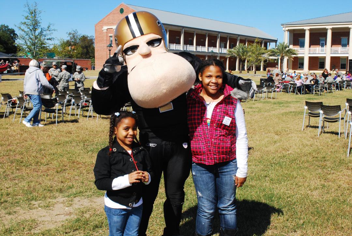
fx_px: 411
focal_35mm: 42
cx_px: 176
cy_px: 118
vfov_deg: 32.0
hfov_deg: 46.3
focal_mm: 28
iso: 400
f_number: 18
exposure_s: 1/200
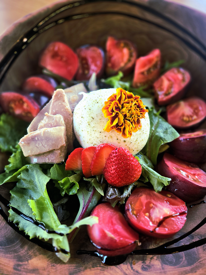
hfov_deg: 58.9
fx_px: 182
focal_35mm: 23
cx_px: 103
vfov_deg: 73.9
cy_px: 138
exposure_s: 1/101
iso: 200
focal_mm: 5.4
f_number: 1.8
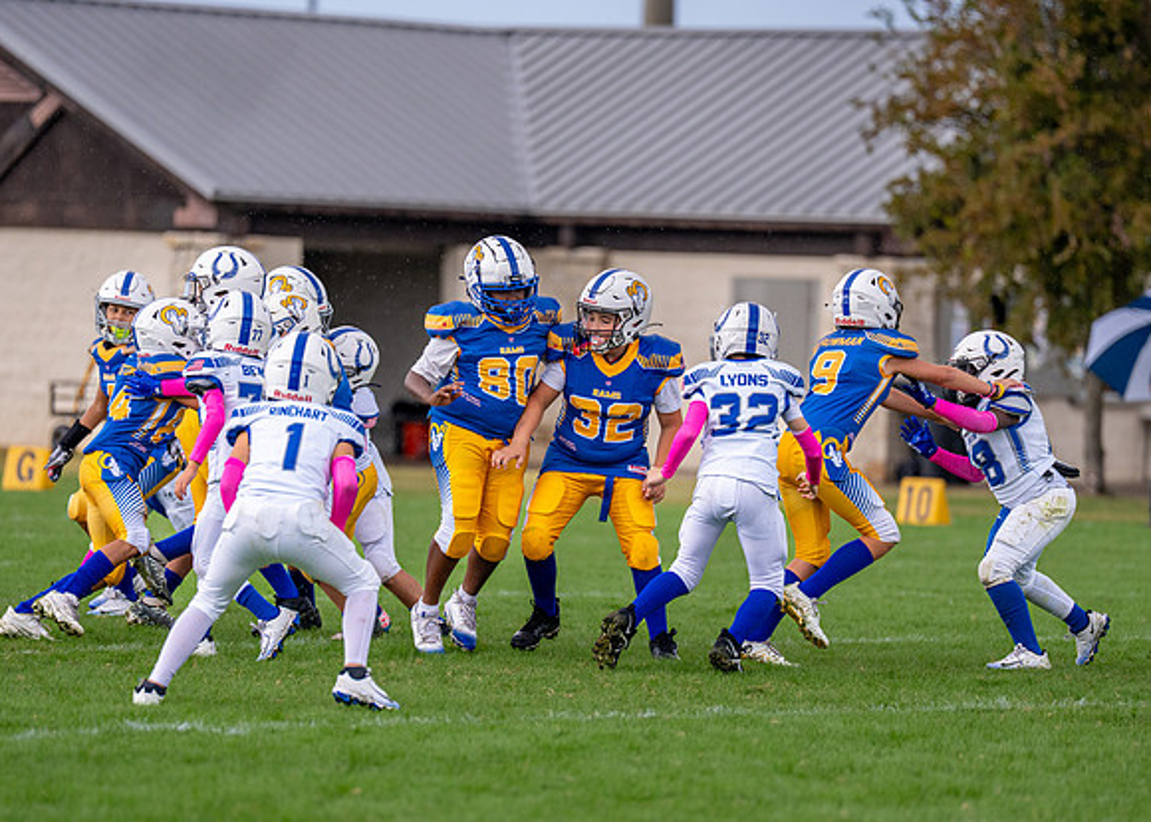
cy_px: 456
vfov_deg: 5.3
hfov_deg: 7.4
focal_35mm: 273
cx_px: 620
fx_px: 8919
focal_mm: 200
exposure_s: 1/2000
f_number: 2.8
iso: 500
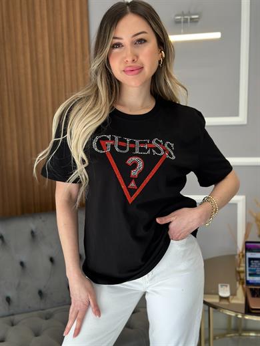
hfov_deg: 30.3
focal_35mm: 48
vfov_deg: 39.7
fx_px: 481
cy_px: 173
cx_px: 130
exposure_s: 1/234
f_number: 1.78
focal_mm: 6.86
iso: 80
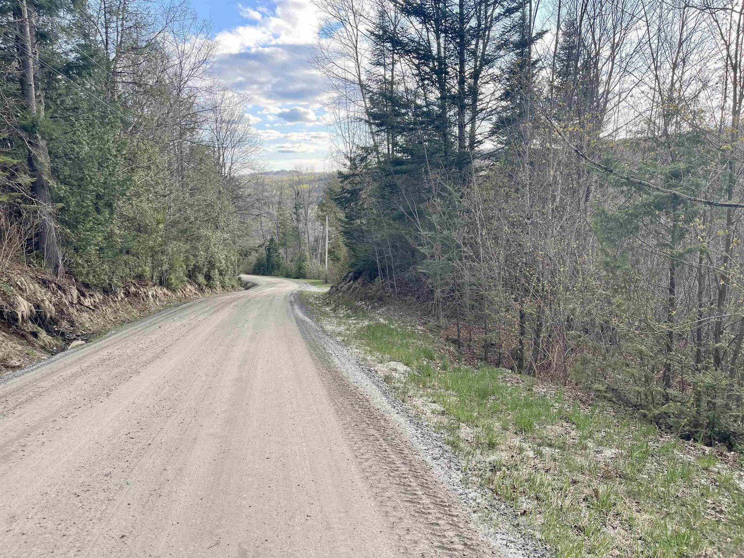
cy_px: 279
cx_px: 372
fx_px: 537
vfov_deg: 54.9
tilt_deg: -11.0
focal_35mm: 25
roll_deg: +2.4
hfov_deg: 69.4
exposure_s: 1/490
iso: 32
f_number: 1.6
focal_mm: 5.1
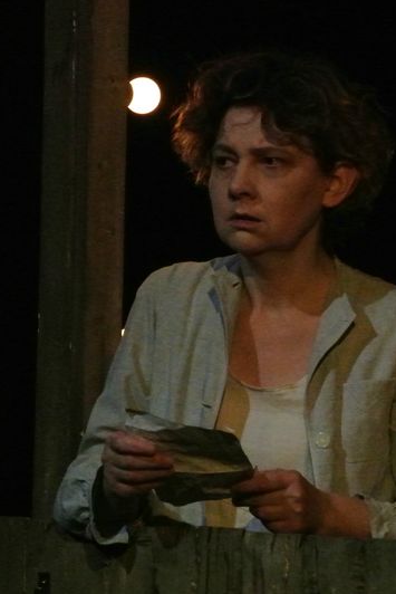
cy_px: 296
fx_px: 7370
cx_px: 294
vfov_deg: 4.6
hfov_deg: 3.1
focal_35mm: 447
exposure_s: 1/60
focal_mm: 110
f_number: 5.6
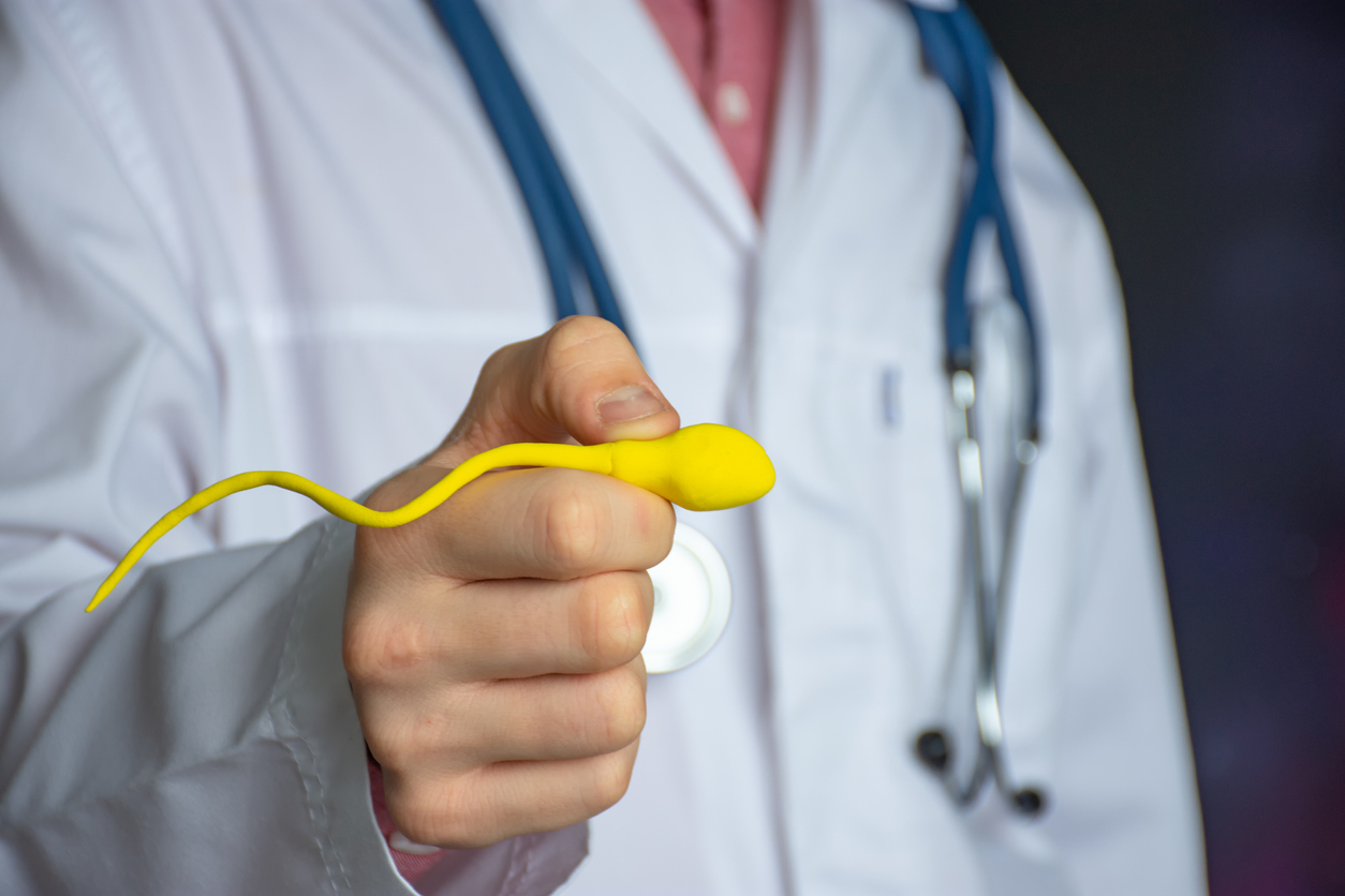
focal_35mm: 112
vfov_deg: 12.2
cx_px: 672
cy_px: 448
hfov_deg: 18.2
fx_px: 4203
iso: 100
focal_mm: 75
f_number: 5
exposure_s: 1/15
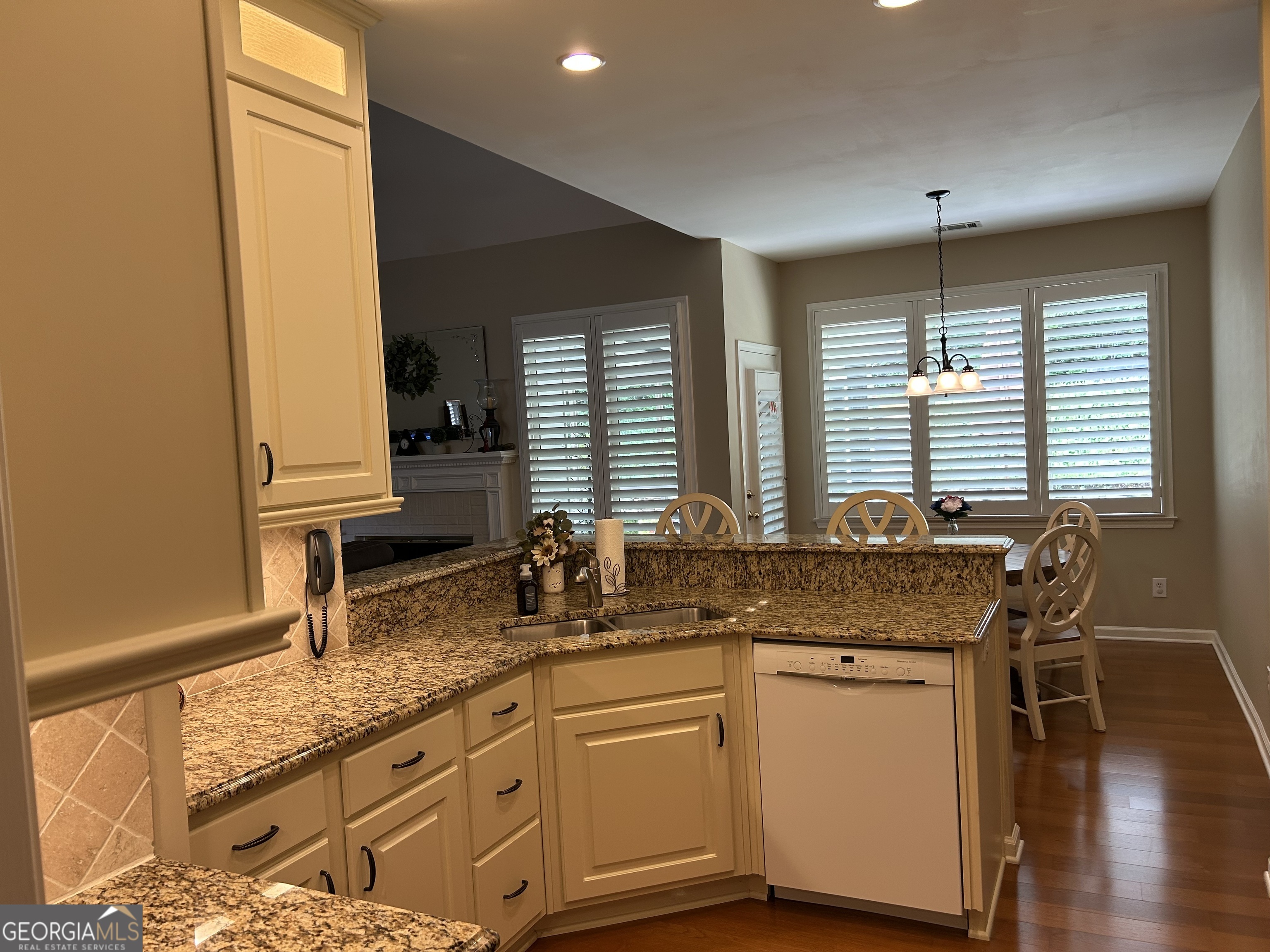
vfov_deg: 53.1
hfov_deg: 67.3
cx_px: 635
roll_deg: +3.6
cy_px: 476
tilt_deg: -3.1
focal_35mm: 26
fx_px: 954
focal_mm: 5.7
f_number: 1.5
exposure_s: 1/60
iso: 80
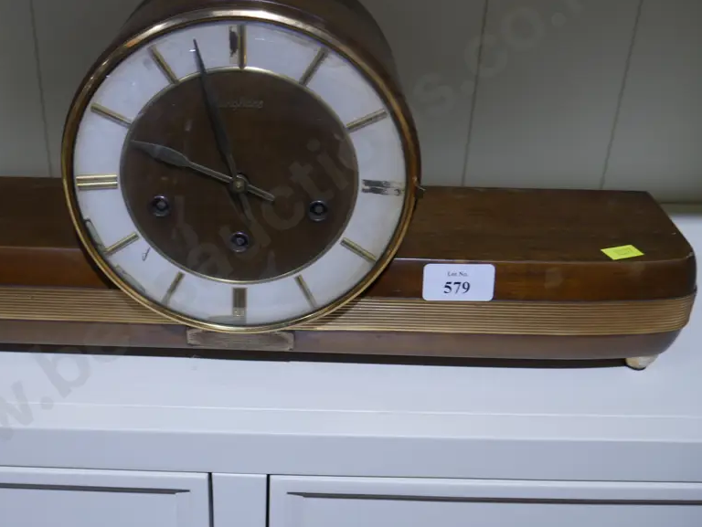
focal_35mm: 40
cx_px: 251
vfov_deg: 35.9
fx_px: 812
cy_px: 231
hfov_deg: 46.2
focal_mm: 15
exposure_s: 1/60
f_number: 3.6
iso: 200
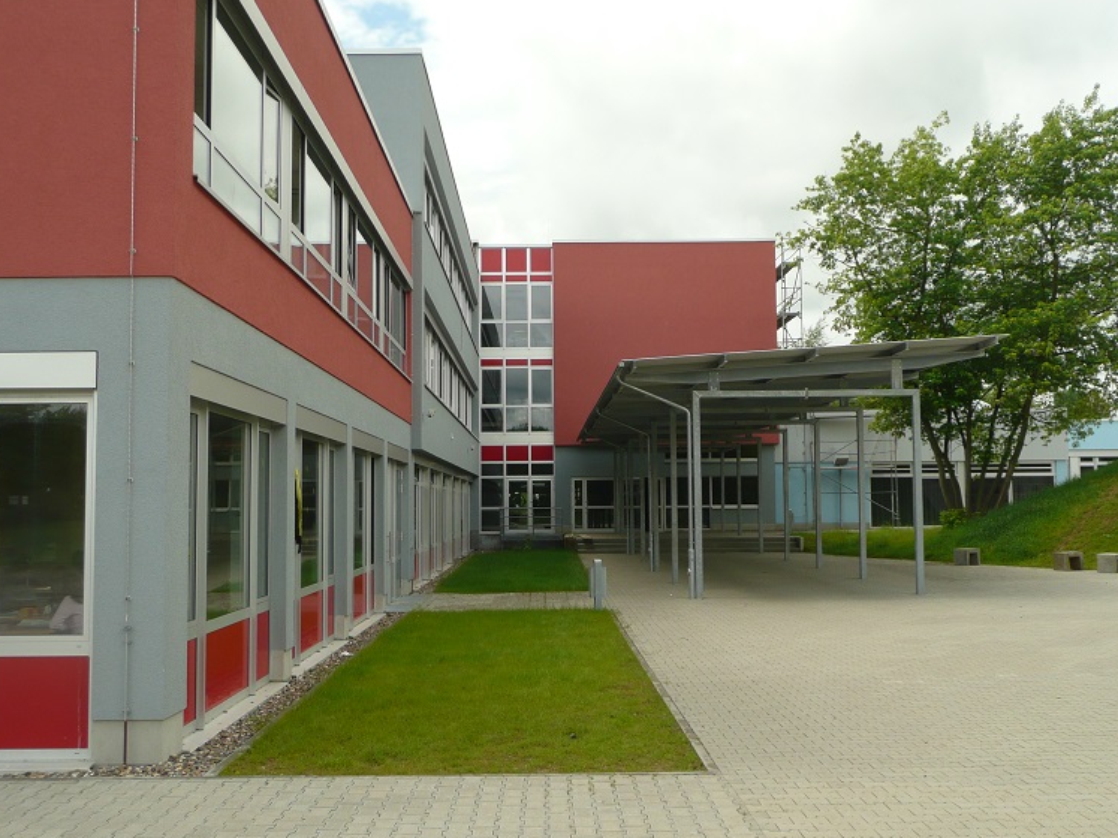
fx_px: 1195
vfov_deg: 38.7
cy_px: 422
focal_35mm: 37
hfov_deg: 50.1
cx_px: 555
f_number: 3.7
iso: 100
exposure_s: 1/640
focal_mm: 5.8
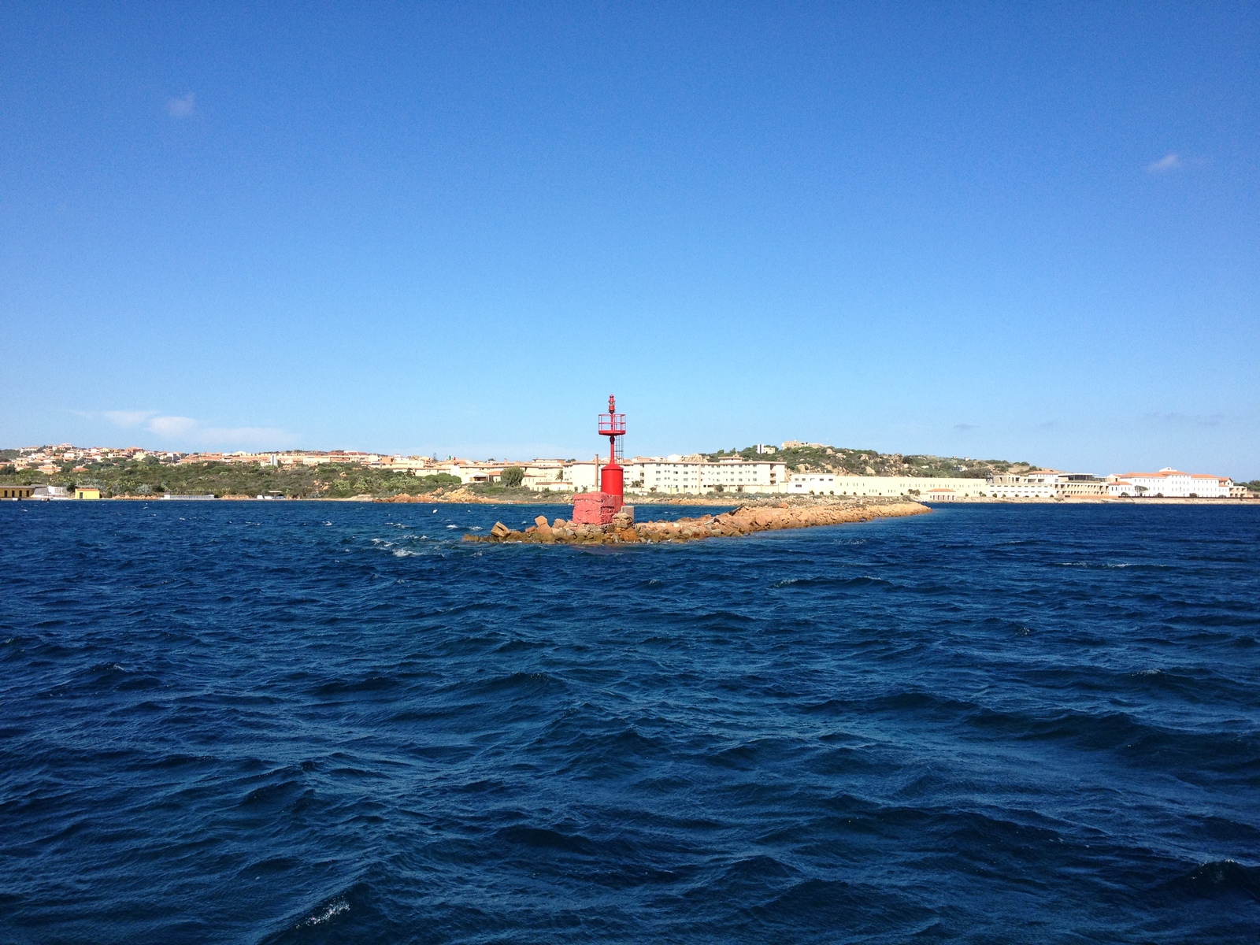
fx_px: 1274
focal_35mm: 35
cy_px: 472
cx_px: 630
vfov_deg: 40.7
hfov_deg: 52.6
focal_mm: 4.28
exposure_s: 1/1842
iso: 64
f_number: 2.4
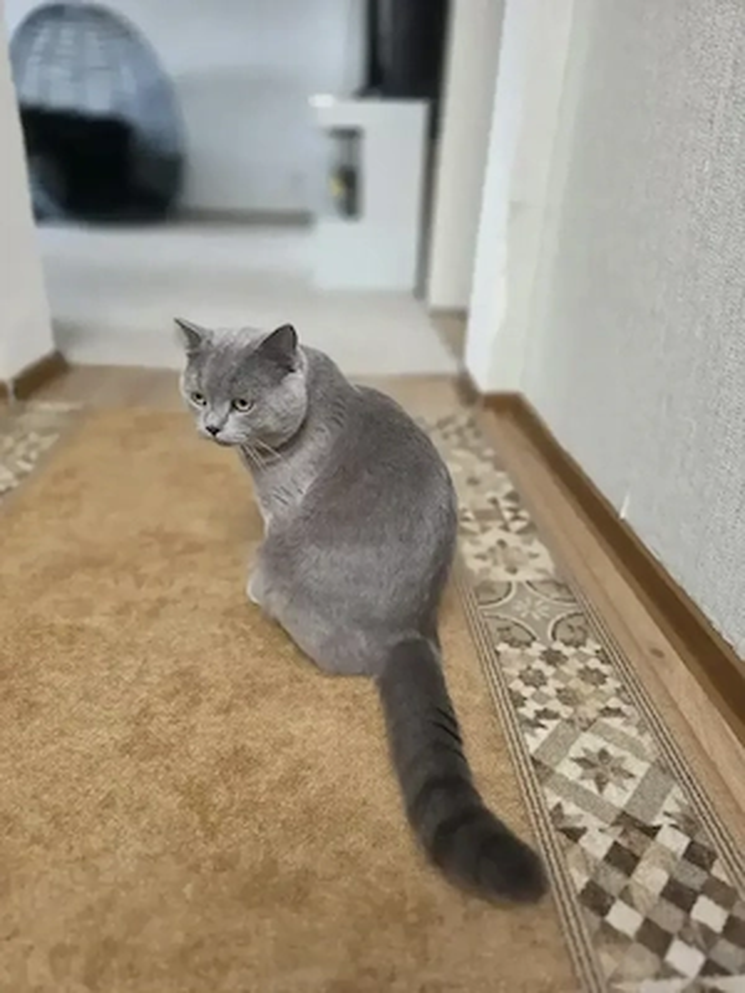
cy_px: 496
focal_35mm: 23
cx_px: 372
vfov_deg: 73.9
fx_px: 660
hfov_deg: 58.9
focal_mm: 6.3
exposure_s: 1/101
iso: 500
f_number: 1.7
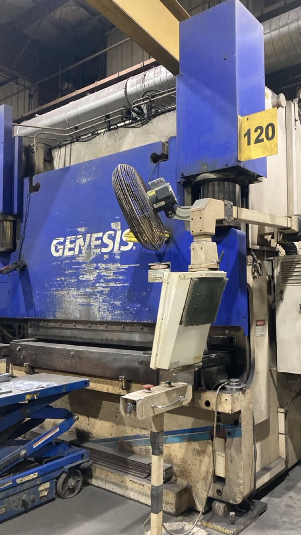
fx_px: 440
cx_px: 187
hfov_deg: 37.6
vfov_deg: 62.6
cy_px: 264
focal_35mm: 31
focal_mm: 4
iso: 320
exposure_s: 1/60
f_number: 1.8
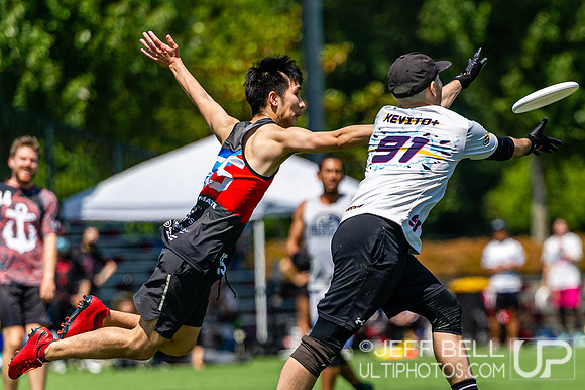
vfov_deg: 4.2
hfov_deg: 6.2
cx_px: 435
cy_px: 292
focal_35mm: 330
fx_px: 5364
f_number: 2.8
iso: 200
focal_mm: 200
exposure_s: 1/4000
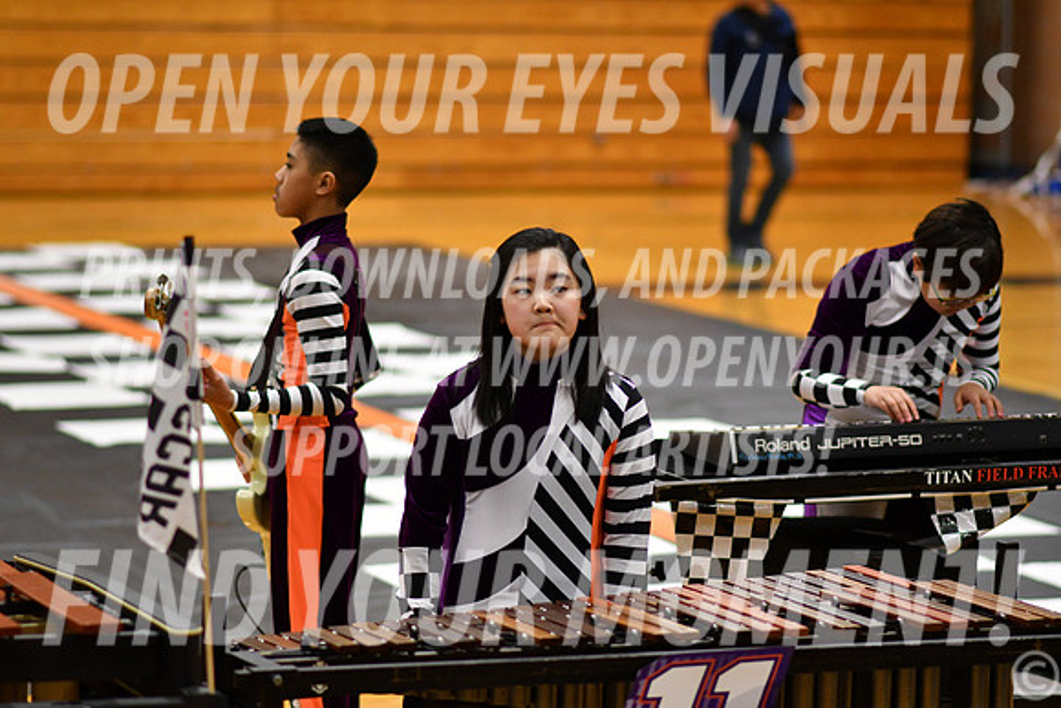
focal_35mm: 128
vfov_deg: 10.8
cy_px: 354
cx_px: 530
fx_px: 3758
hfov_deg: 16.1
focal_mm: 85
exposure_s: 1/320
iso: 1250
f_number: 1.8
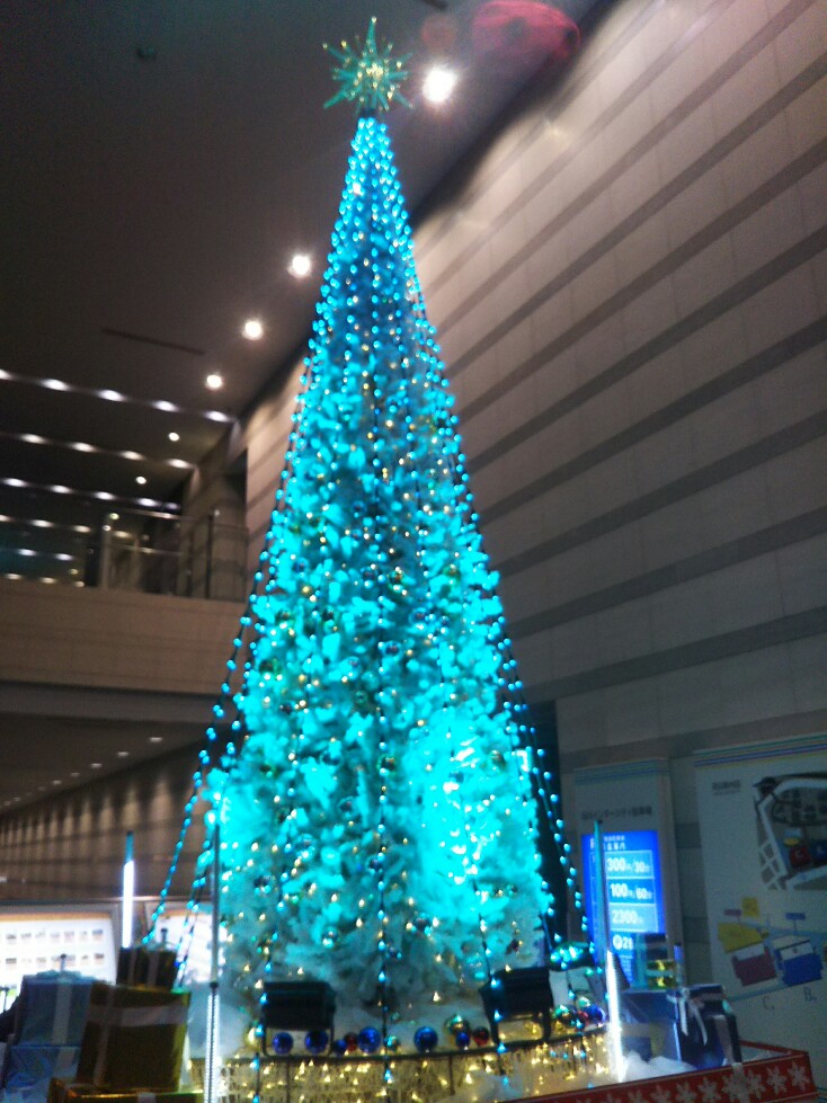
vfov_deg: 60.0
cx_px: 414
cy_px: 552
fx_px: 956
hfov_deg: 46.8
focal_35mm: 30
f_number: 2.2
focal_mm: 4
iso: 100
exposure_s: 1/120
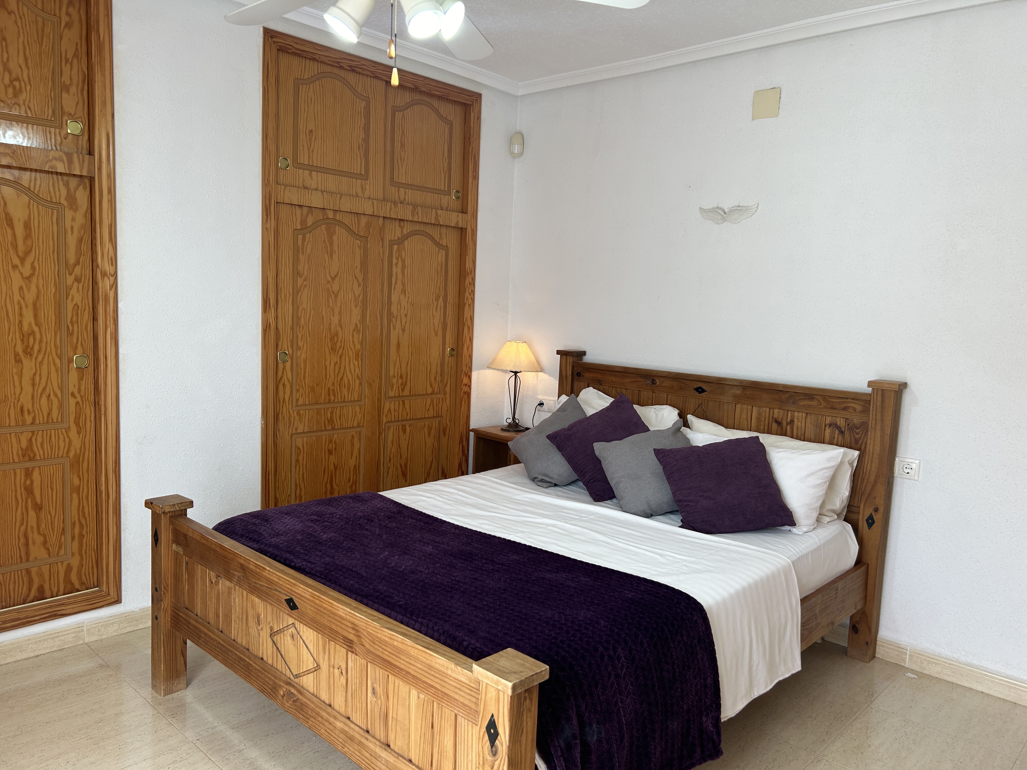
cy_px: 385
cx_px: 514
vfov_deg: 53.1
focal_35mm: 26
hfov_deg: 67.3
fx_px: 771
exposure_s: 1/111
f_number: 1.5
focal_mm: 5.7
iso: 32
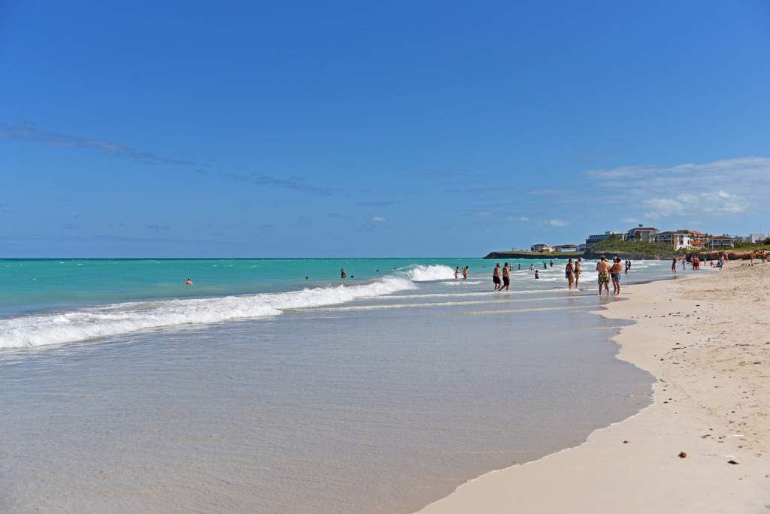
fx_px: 856
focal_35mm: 40
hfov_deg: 48.4
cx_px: 385
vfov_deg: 33.4
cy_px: 257
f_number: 4
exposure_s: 1/2000
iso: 100
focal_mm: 40
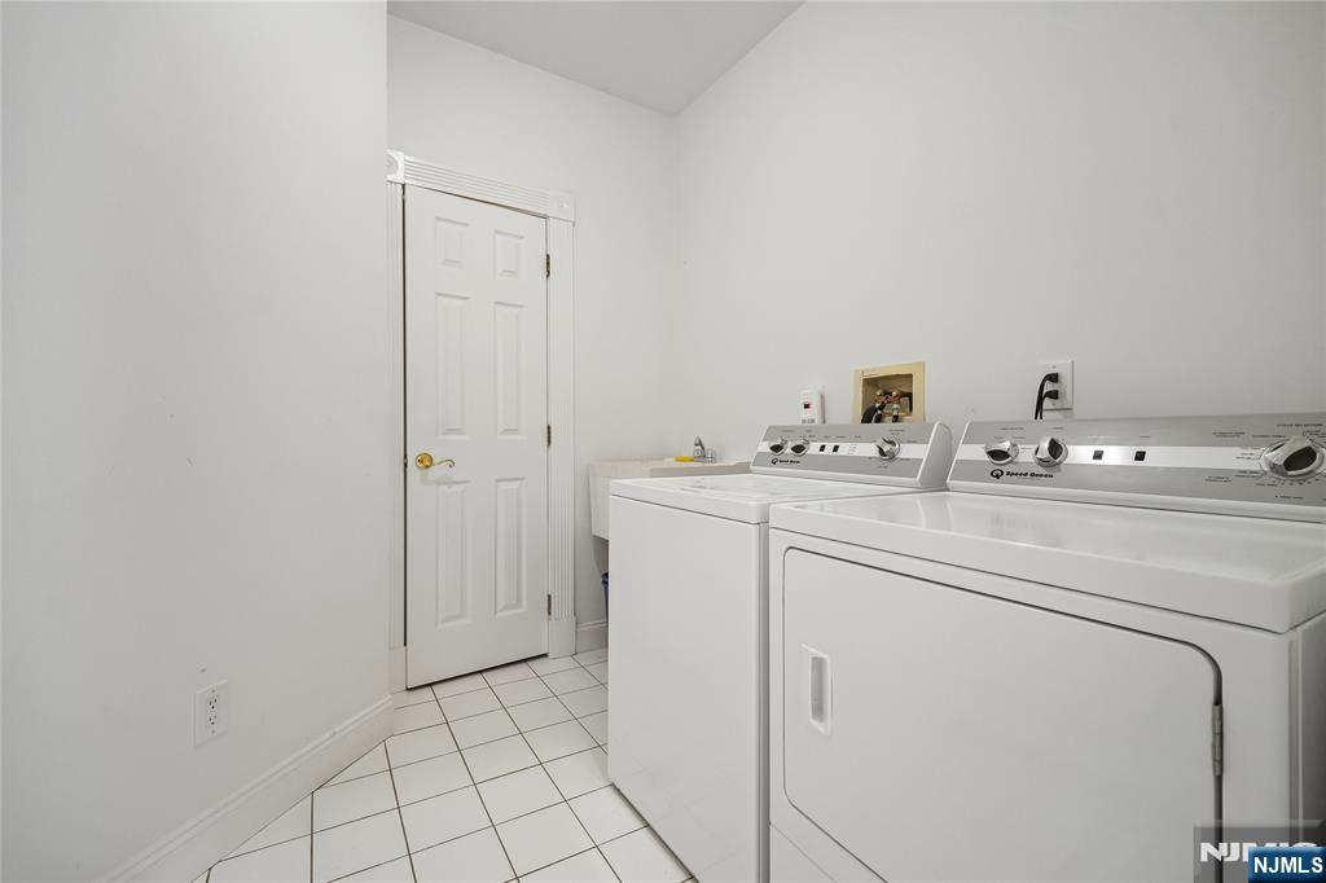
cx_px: 663
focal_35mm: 24
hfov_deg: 73.8
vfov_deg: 53.1
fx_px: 884
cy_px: 442
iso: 2500
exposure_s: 1/50
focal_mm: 24
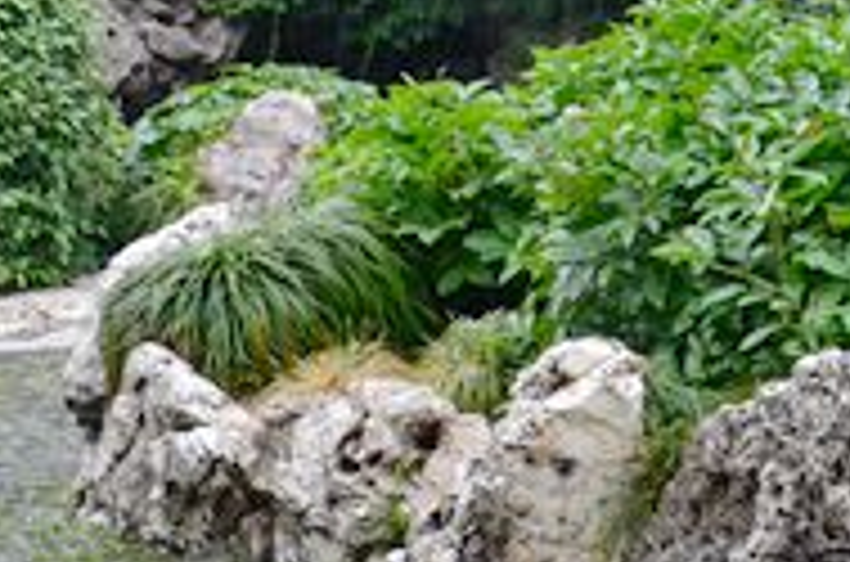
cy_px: -270
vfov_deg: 7.8
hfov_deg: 11.9
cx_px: 481
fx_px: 4074
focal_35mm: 173
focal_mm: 32
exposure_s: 1/100
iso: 400
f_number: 9
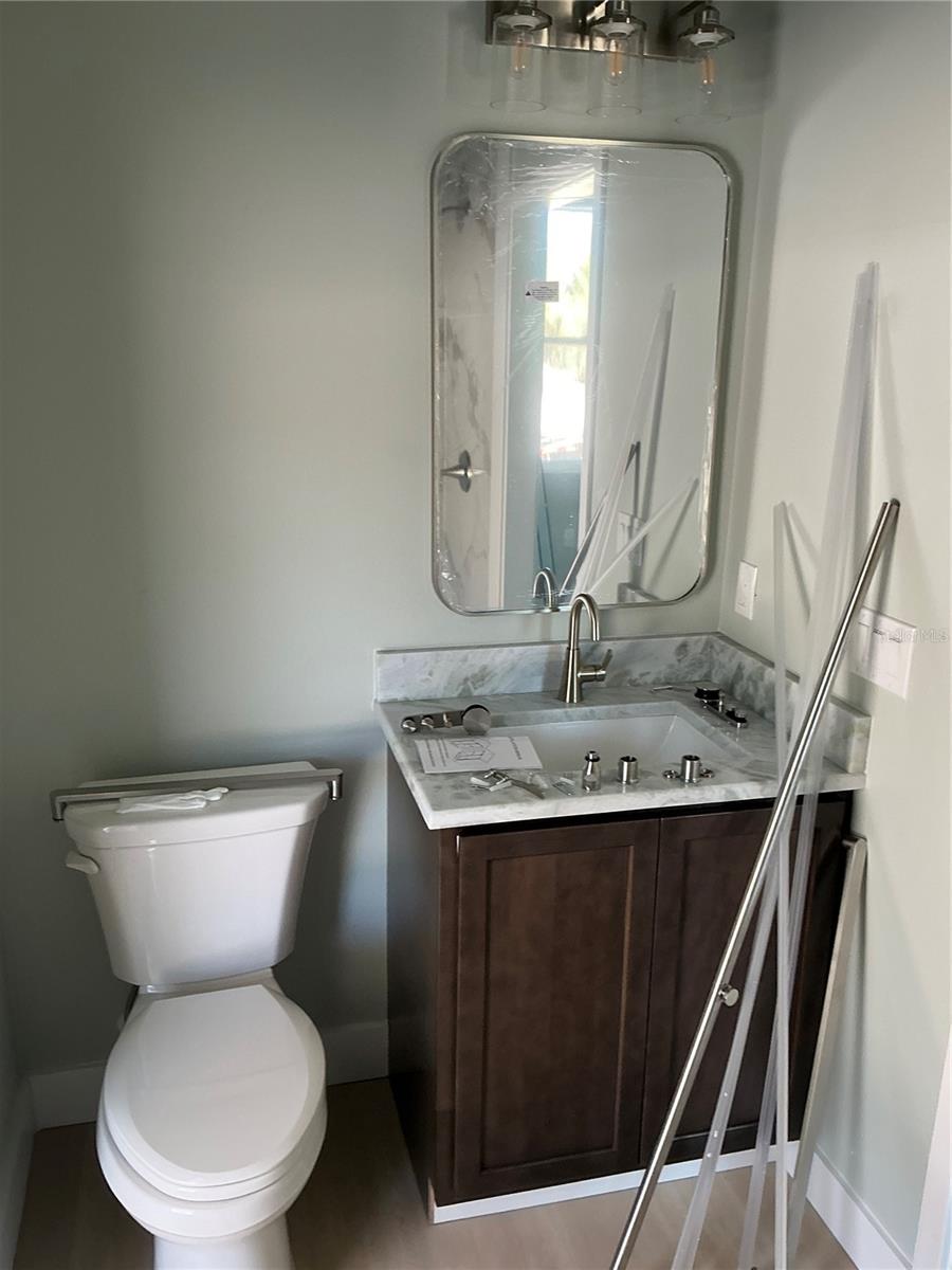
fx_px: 1027
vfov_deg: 63.4
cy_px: 635
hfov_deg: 49.7
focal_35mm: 28
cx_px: 476
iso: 64
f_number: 1.8
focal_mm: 3
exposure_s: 1/60
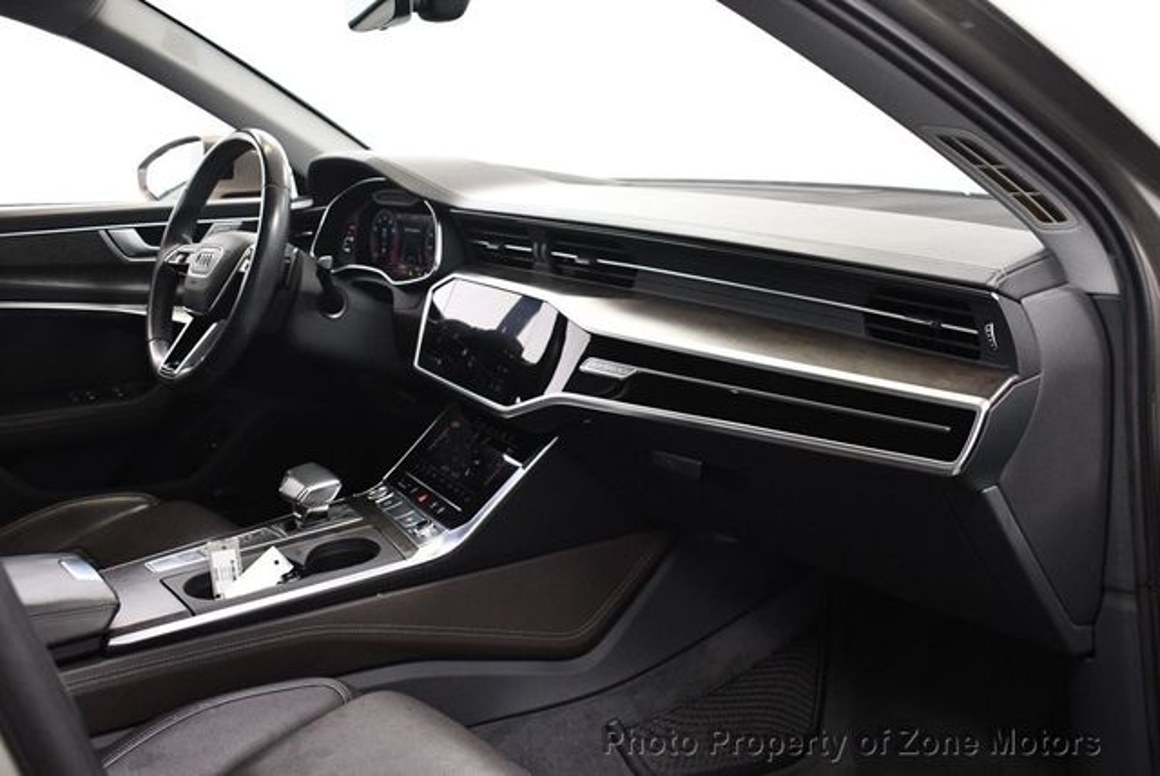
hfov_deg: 53.1
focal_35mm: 36
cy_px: 388
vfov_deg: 36.9
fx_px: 1161
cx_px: 580
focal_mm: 18
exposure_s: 1/125
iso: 2500
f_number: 3.5
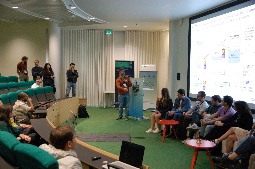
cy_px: 84
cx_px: 128
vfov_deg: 36.8
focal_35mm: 36
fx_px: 255
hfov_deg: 53.2
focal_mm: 24
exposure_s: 1/125
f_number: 3.5
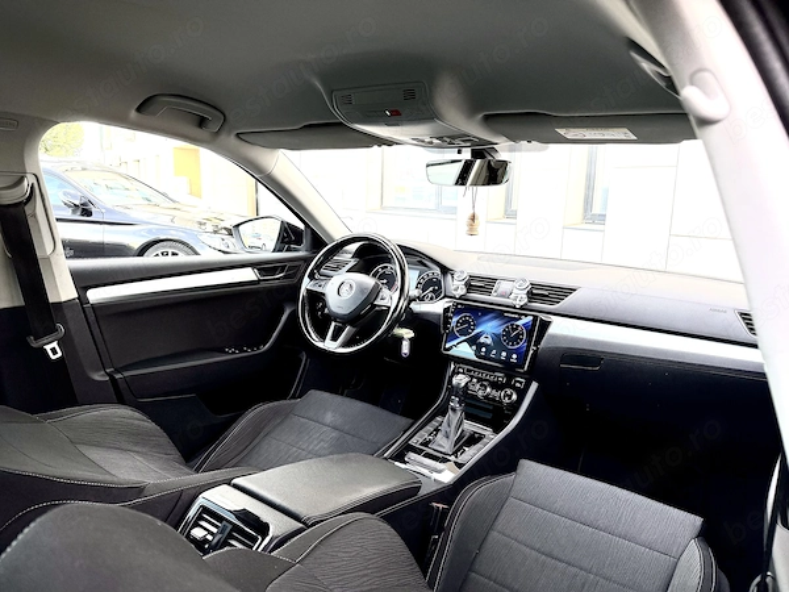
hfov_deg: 71.6
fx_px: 547
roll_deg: -1.7
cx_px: 394
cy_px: 296
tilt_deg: -10.6
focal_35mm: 24
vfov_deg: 56.8
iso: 100
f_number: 1.78
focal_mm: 6.76
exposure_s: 1/284
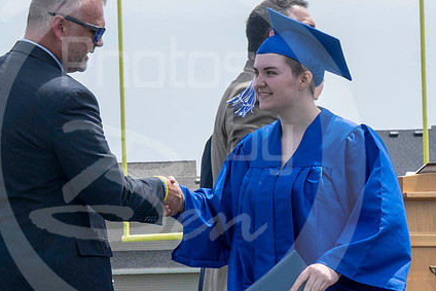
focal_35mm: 286
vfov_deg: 4.8
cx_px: 90
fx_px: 3465
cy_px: 152
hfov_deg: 7.2
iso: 200
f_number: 13
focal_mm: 70
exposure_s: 1/250
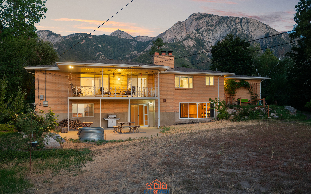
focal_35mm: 31
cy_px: 96
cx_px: 156
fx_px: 263
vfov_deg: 40.6
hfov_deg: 61.2
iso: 640
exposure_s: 1/2.5
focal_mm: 30
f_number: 4
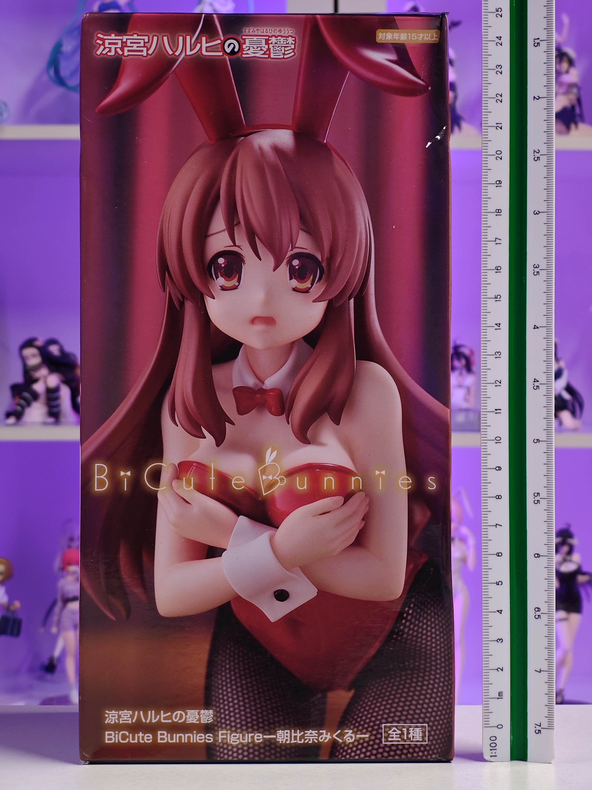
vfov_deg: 24.4
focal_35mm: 80
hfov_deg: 18.4
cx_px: 296
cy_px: 395
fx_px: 1824
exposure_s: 1/18.4
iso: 400
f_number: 2.4
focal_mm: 7.48
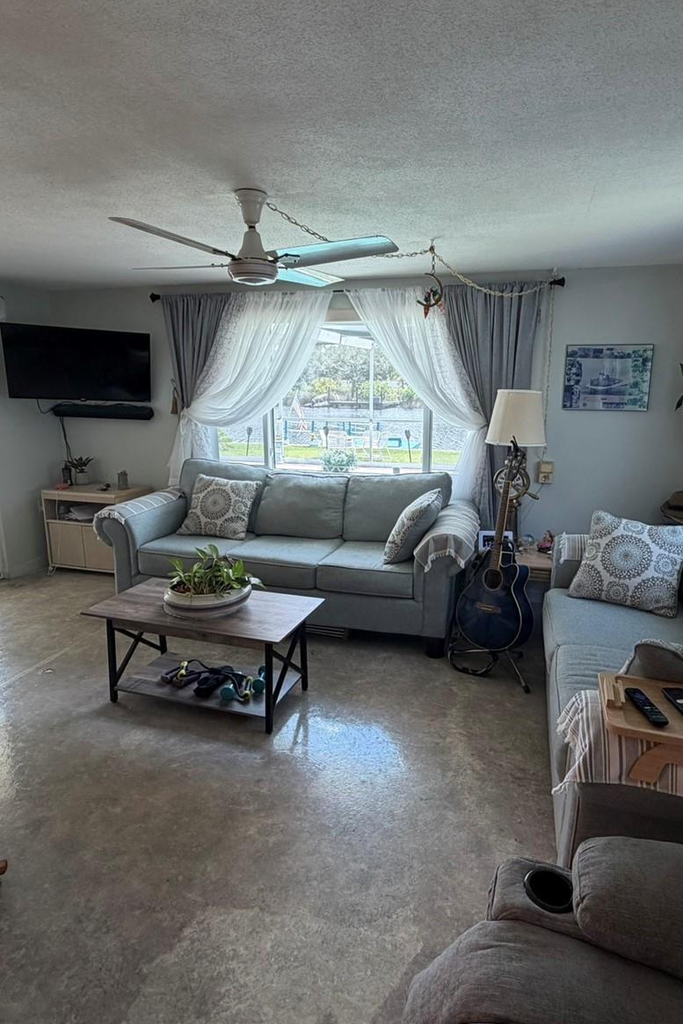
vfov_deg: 84.0
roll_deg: -0.7
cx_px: 387
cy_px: 497
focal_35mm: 20
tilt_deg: -11.2
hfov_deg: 61.7
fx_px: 569
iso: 125
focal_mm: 2.22
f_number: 2.2
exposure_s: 1/120
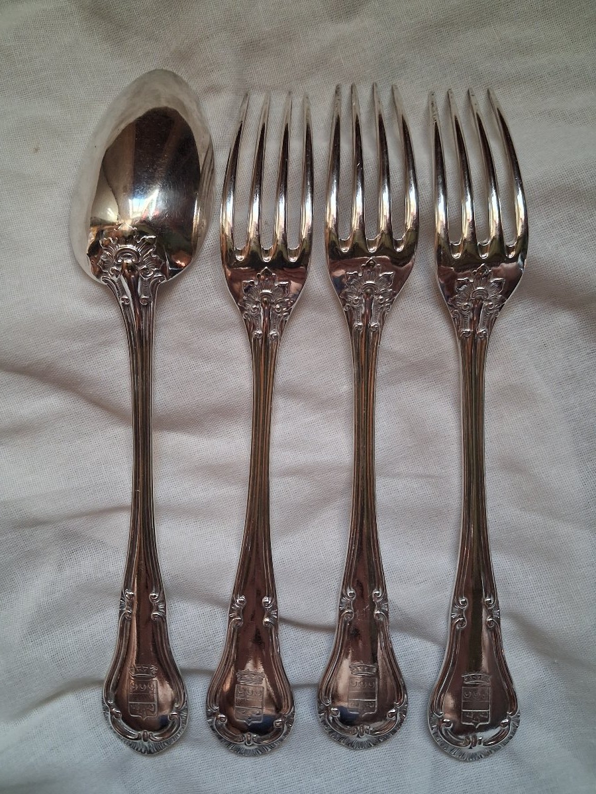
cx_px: 298
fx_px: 620
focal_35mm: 27
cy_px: 397
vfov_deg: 65.3
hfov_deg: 51.4
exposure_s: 1/100
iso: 320
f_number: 1.8
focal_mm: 4
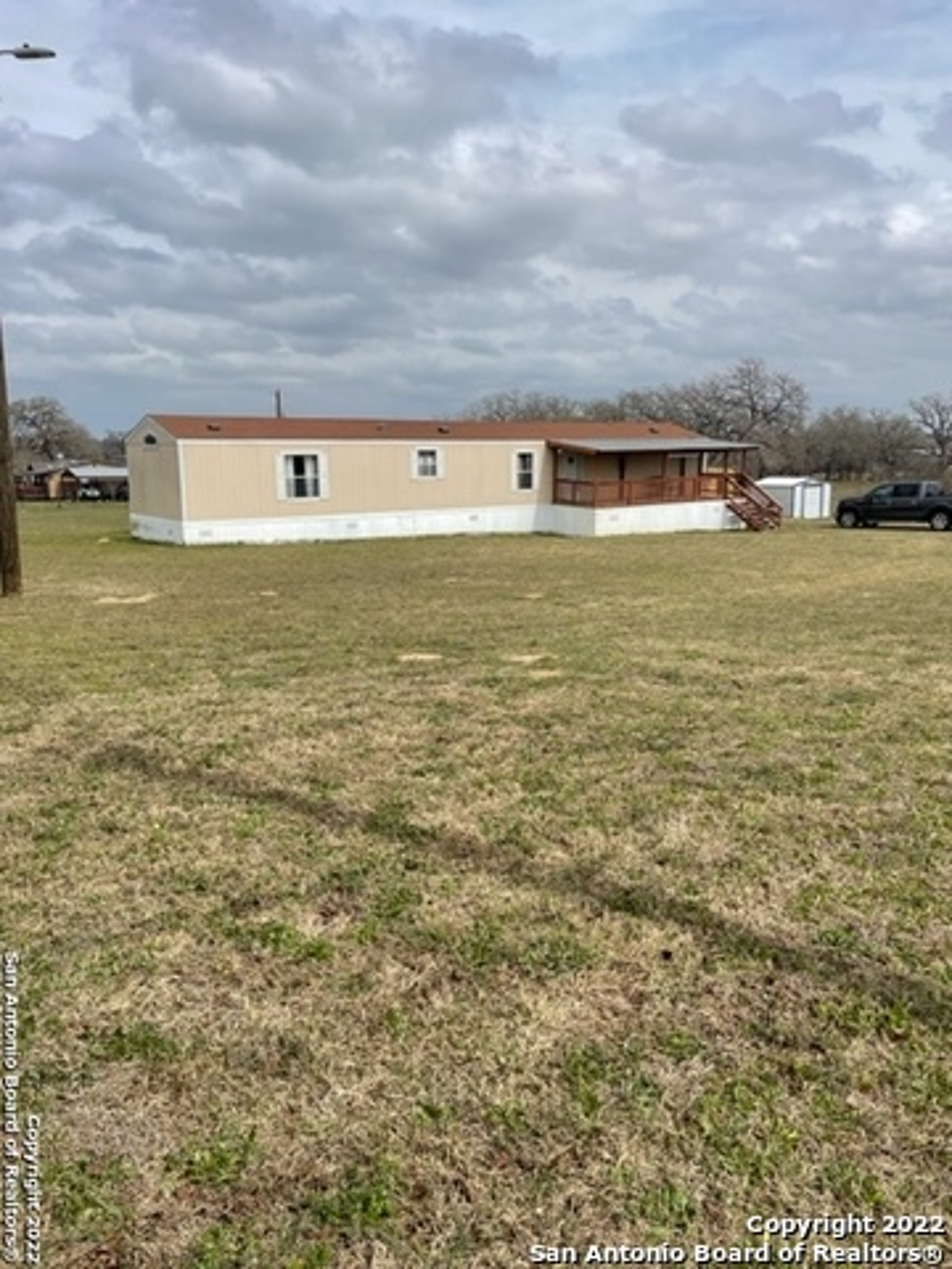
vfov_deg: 67.3
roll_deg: +0.7
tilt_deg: -9.3
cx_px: 476
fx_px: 953
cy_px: 634
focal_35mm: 26
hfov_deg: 53.1
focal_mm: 4.2
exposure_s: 1/3125
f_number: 1.6
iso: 32
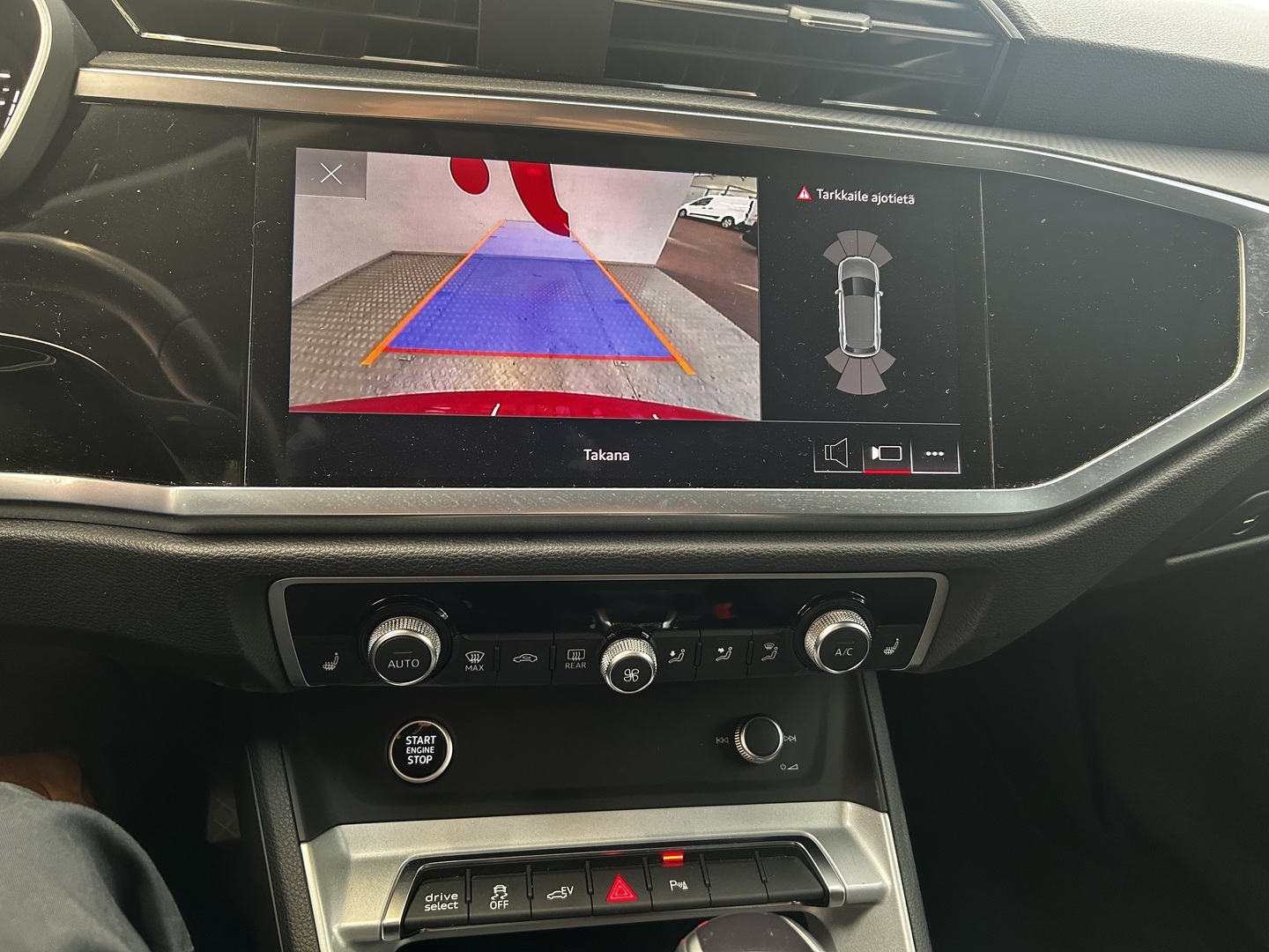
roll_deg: -6.0
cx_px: 634
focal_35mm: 26
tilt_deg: -24.5
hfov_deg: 67.3
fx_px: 953
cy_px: 476
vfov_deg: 53.1
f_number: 1.5
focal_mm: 5.7
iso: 250
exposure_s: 1/49
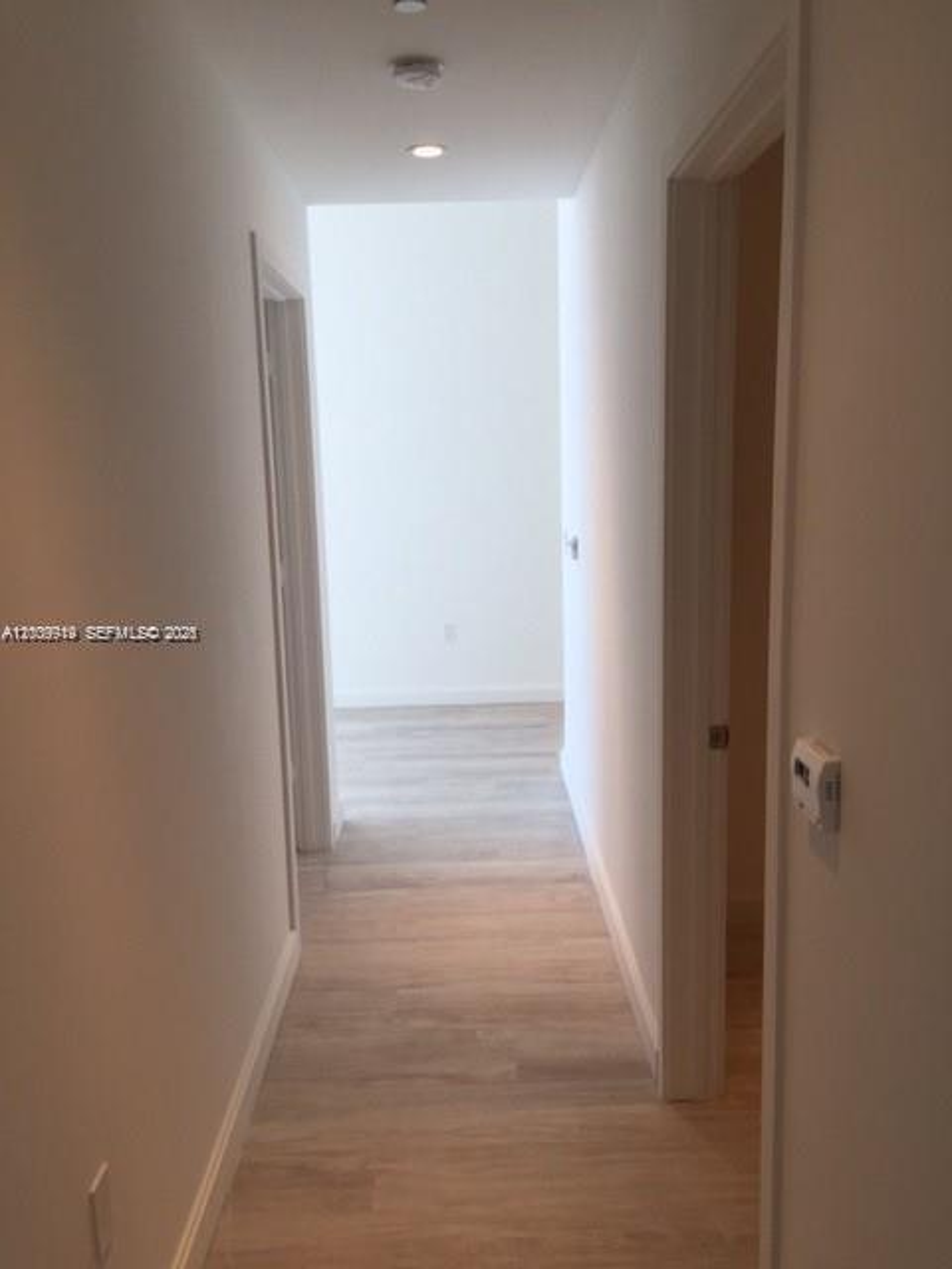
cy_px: 634
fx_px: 1063
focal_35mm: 29
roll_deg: +1.6
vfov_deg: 61.7
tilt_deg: -8.7
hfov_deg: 48.2
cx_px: 476
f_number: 2.2
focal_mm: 4.15
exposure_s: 1/60
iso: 32
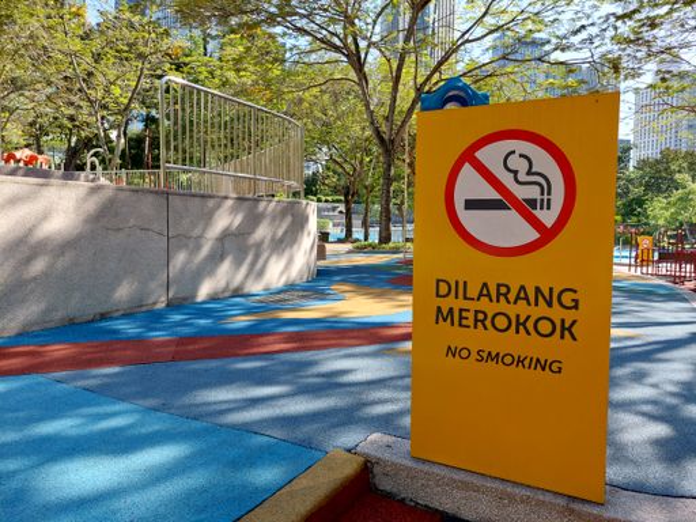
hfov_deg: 71.6
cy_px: 261
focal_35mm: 24
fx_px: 483
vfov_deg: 56.8
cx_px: 348
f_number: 1.8
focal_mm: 5.23
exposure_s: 1/343
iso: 40
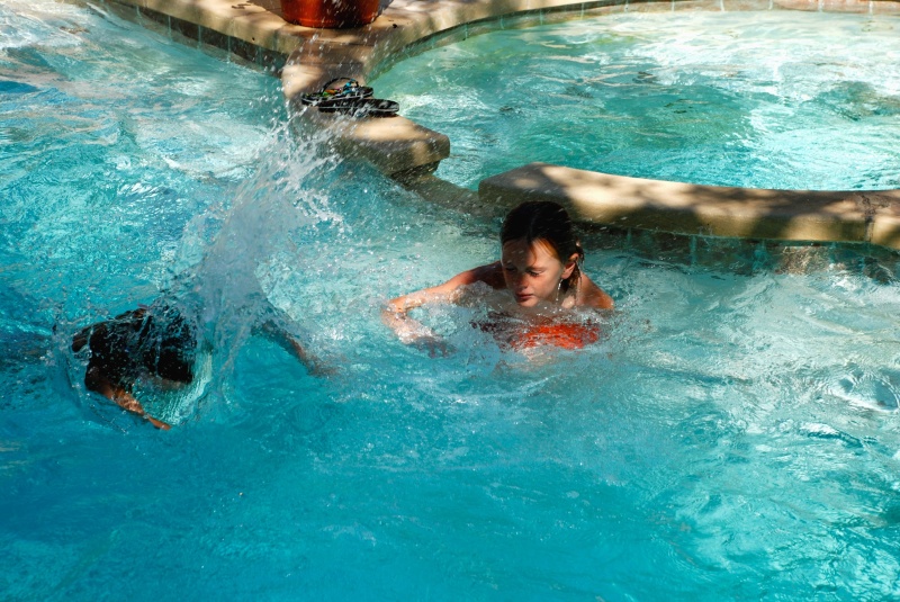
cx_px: 450
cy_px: 301
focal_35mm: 99
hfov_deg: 20.6
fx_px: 2477
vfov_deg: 13.9
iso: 180
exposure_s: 1/500
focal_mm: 66
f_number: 5.6
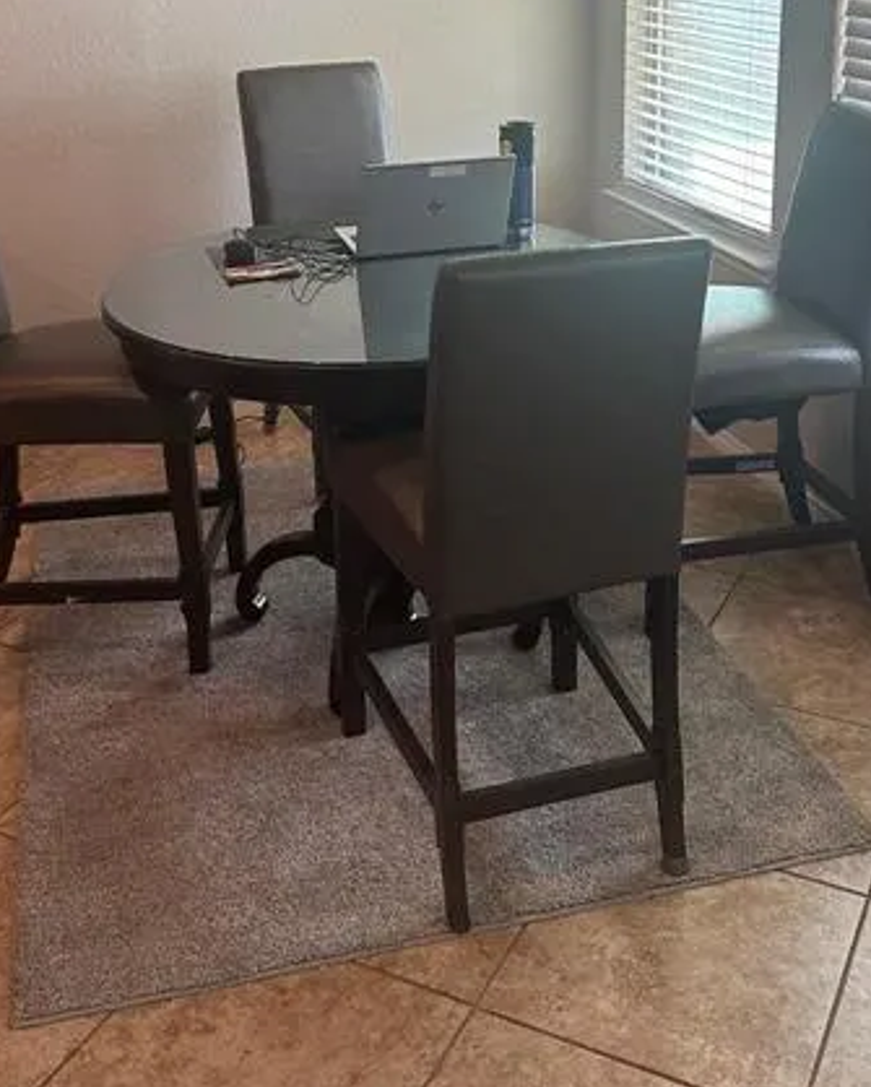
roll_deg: -0.2
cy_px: 198
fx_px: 1384
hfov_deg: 34.9
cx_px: 486
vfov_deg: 40.8
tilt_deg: -12.7
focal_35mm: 43
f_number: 1.78
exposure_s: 1/120
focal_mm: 6.86
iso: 200
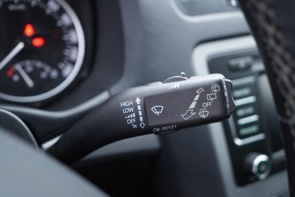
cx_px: 148
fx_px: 295
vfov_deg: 36.9
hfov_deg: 53.1
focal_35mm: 36
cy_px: 98
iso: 400
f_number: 2.8
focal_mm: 24
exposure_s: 1/40
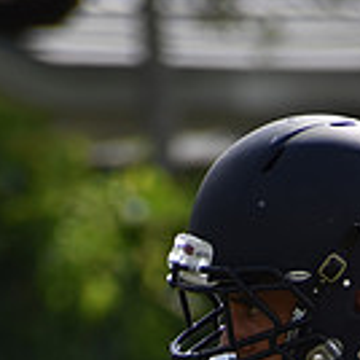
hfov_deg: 1.1
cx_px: 316
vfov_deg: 1.1
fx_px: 19543
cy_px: 768
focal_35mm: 1661
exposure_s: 1/1600
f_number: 6.3
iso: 400
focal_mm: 300
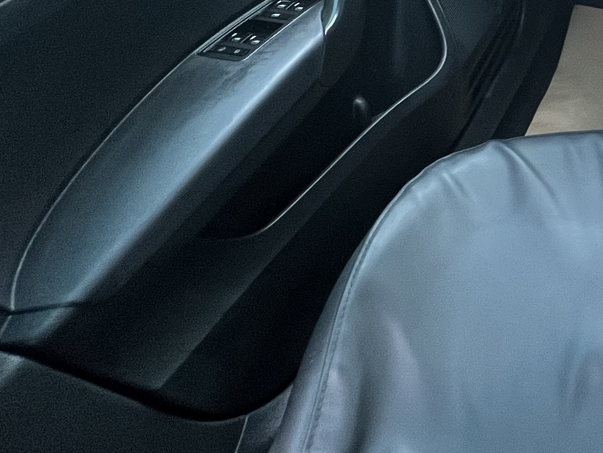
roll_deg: +2.1
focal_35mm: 40
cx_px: 849
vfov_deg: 32.7
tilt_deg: -36.0
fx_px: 697
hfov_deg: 31.2
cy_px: -11
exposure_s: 1/99
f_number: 1.8
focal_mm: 1.57
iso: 200
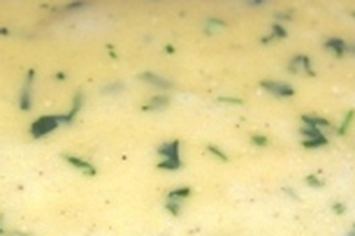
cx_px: 158
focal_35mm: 92
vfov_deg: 14.8
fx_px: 912
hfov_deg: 22.0
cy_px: 123
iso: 200
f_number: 4
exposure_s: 1/40
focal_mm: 21
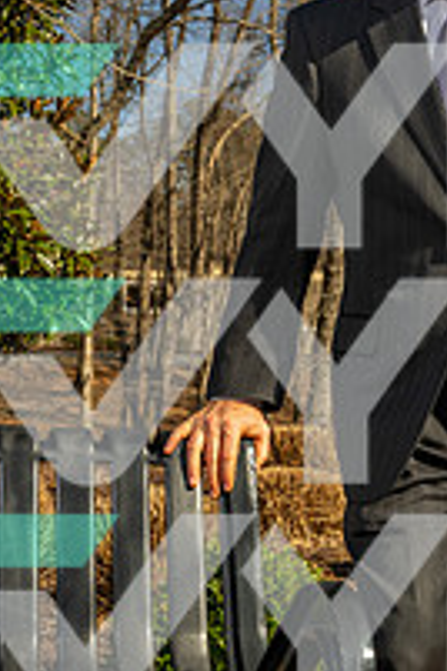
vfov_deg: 26.6
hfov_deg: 17.6
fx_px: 1415
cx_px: 417
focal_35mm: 76
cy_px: 384
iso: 100
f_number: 6.3
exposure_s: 1/125
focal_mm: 34
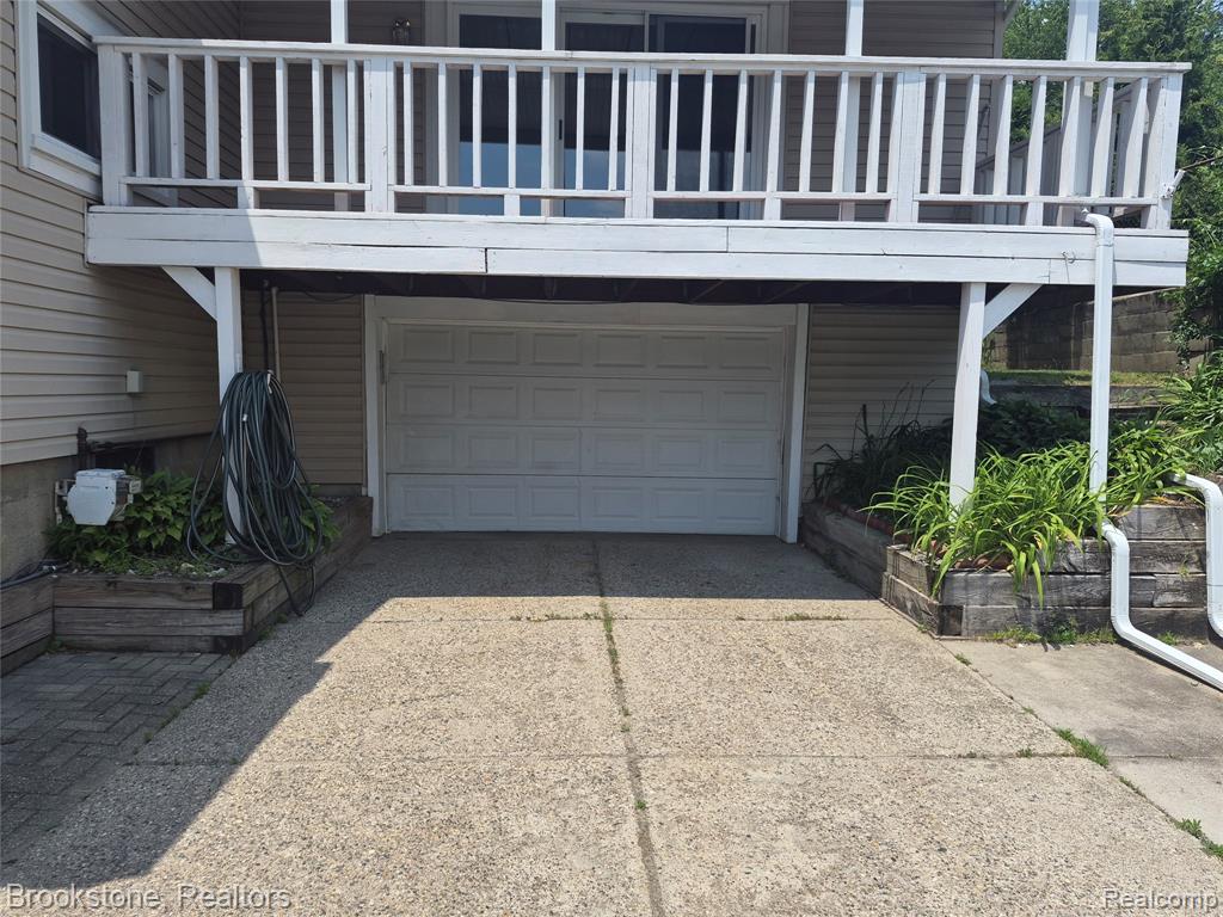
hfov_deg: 73.9
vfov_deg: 58.9
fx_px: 813
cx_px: 612
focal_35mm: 23
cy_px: 458
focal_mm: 5.4
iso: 80
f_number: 1.8
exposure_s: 1/6320
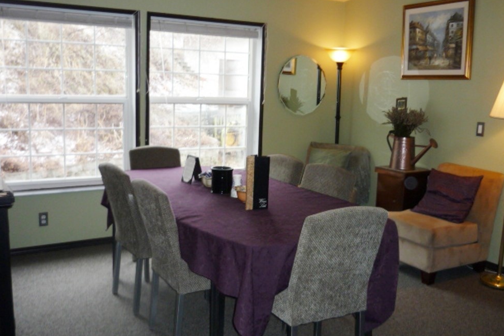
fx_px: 504
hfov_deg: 53.1
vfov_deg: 36.9
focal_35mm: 36
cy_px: 168
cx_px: 261
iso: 160
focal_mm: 5.5
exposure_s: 1/30
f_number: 2.8
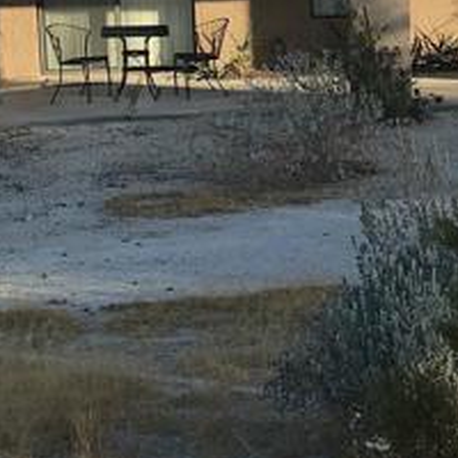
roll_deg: +1.5
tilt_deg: -7.3
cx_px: 323
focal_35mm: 127
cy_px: 89
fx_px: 1901
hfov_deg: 13.7
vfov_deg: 13.7
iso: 20
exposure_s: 1/1451
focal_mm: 3.99
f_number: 1.8
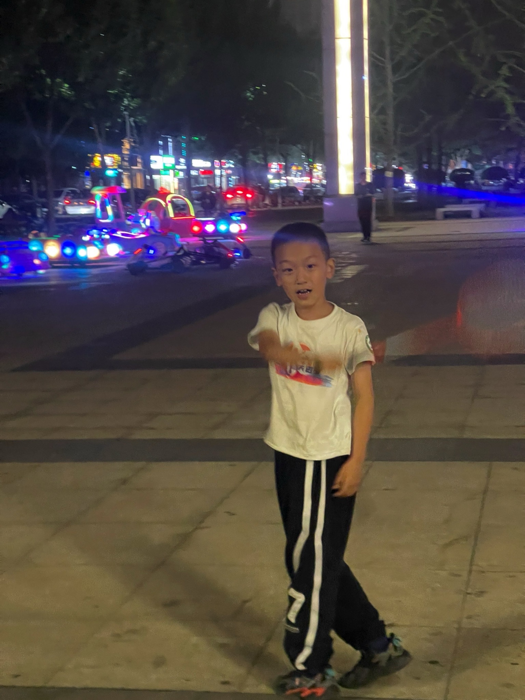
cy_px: 350
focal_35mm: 64
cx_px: 262
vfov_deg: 30.3
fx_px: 1294
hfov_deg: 22.9
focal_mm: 7.5
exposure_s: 1/31
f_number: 2.2
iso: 1250
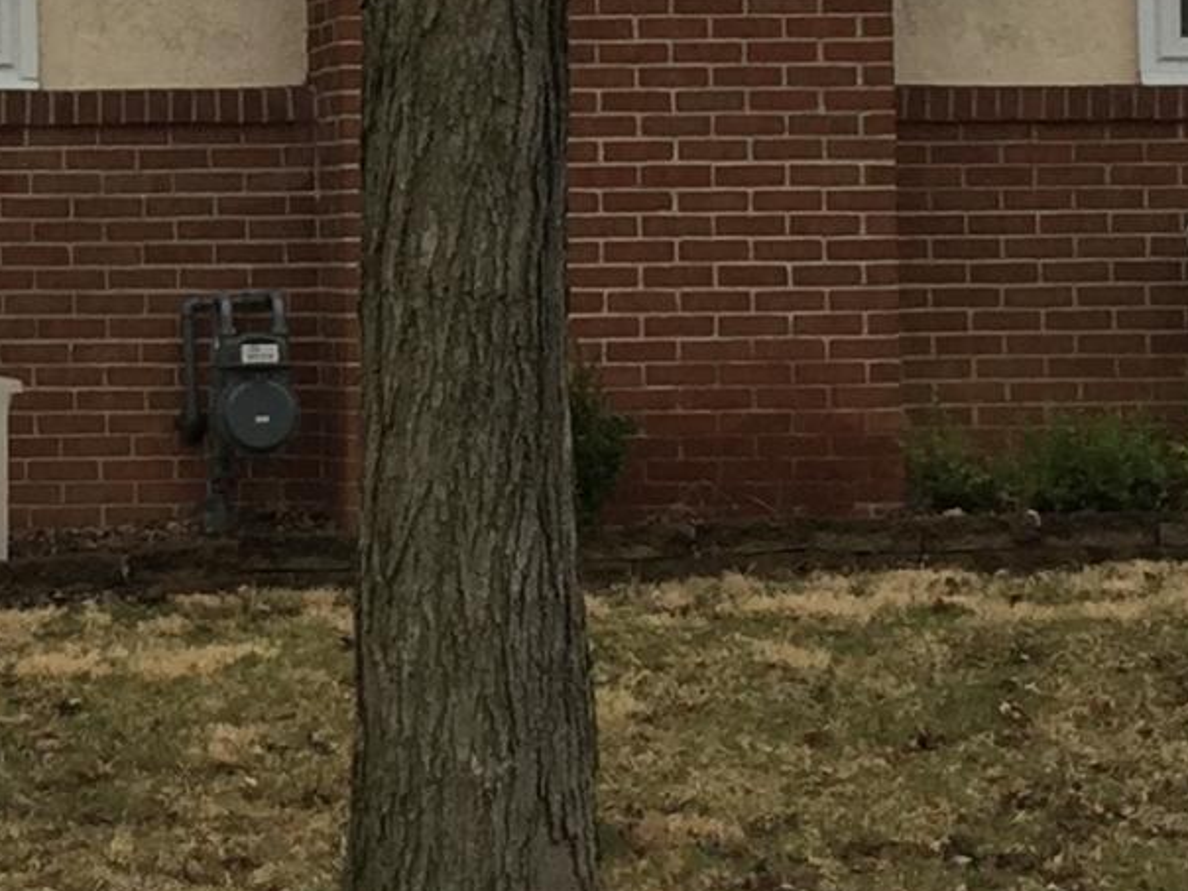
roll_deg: -0.2
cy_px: 79
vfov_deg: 10.2
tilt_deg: +2.0
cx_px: -242
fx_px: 4942
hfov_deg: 13.3
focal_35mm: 144
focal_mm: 4.15
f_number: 2.2
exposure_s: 1/638
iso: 32
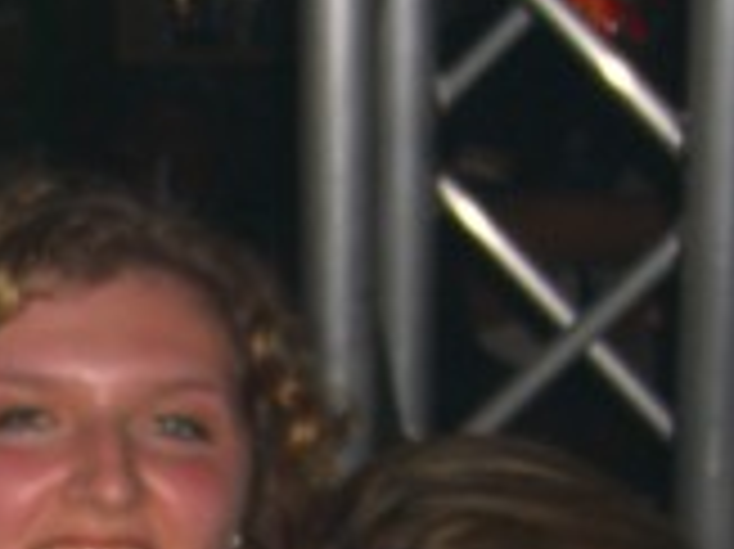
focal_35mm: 140
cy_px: 914
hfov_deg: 13.8
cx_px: -72
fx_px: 2966
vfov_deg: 10.1
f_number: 2.8
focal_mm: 7.9
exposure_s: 1/60
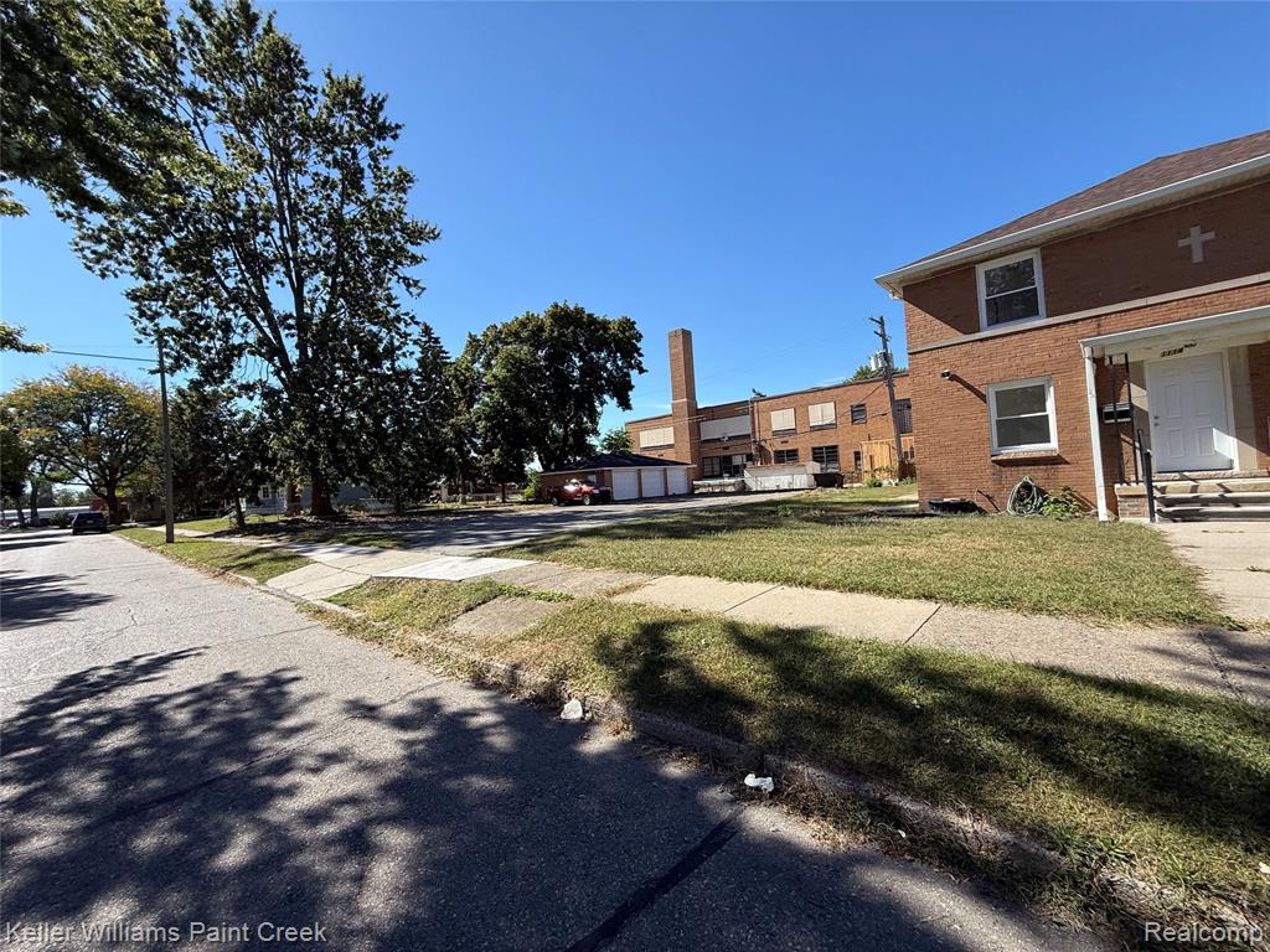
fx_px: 514
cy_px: 476
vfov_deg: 85.7
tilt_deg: +0.5
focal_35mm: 14
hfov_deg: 102.1
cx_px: 635
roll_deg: -1.0
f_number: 2.2
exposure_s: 1/1339
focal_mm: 2.22
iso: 50
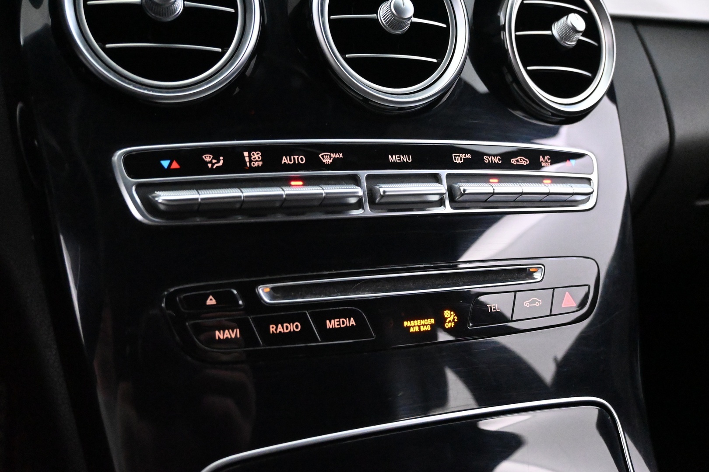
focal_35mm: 33
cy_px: 236
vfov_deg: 40.0
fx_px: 650
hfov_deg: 57.2
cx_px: 354
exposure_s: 1/40
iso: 12800
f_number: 4
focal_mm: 22
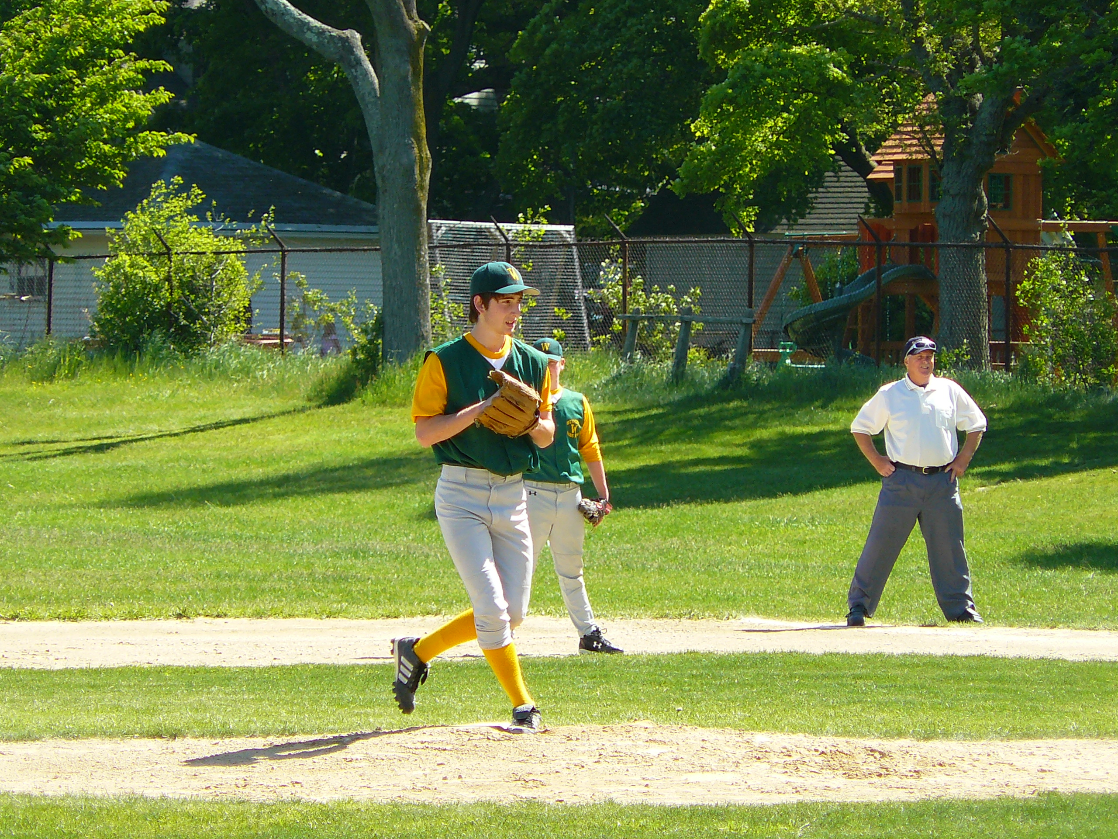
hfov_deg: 6.1
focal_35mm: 327
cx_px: 559
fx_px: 10561
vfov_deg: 4.5
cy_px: 420
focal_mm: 45.4
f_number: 3.3
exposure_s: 1/400
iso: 100
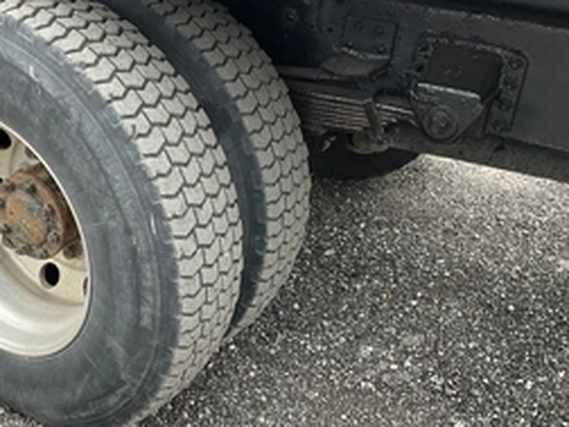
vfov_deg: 31.5
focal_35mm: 46
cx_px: 149
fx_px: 756
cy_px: 210
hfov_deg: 40.2
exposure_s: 1/122
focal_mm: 3
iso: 25
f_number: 1.8
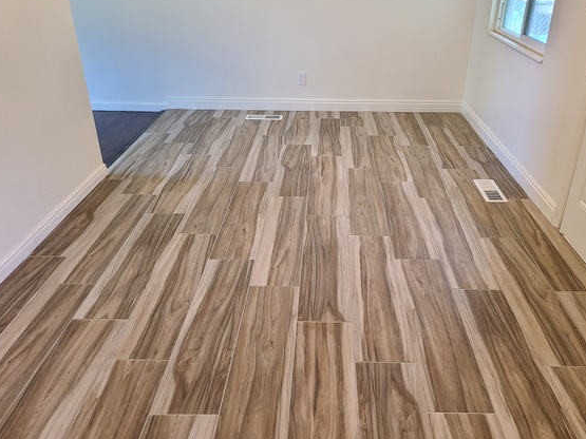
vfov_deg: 46.7
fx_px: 508
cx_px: 323
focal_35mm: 30
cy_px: 195
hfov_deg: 59.8
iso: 160
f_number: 1.8
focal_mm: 5.4
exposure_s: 1/59
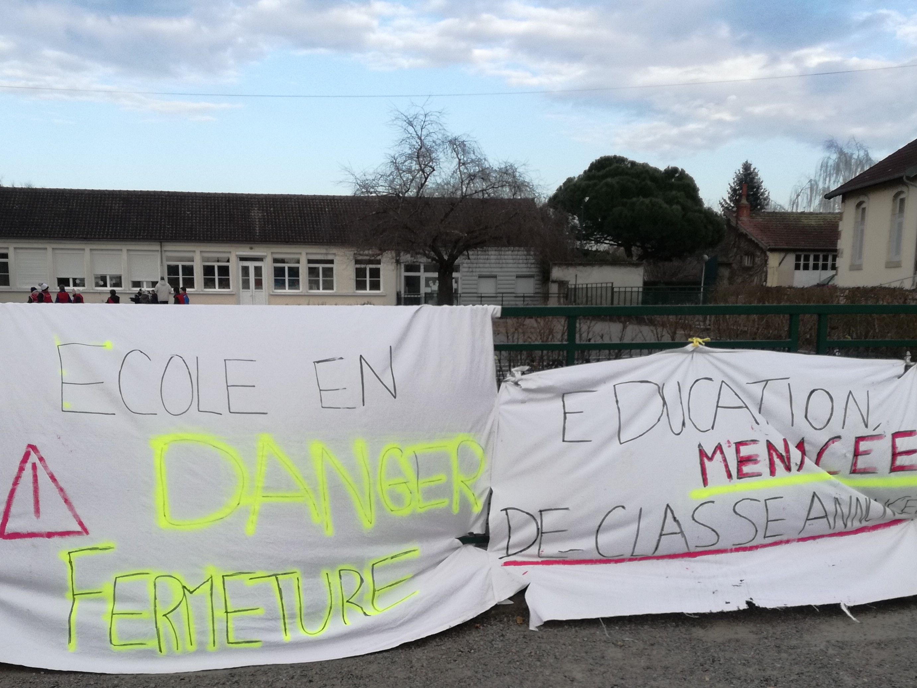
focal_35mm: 27
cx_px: 458
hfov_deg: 65.3
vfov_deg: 51.4
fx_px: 715
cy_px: 344
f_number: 2
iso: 50
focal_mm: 3.79
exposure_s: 1/367
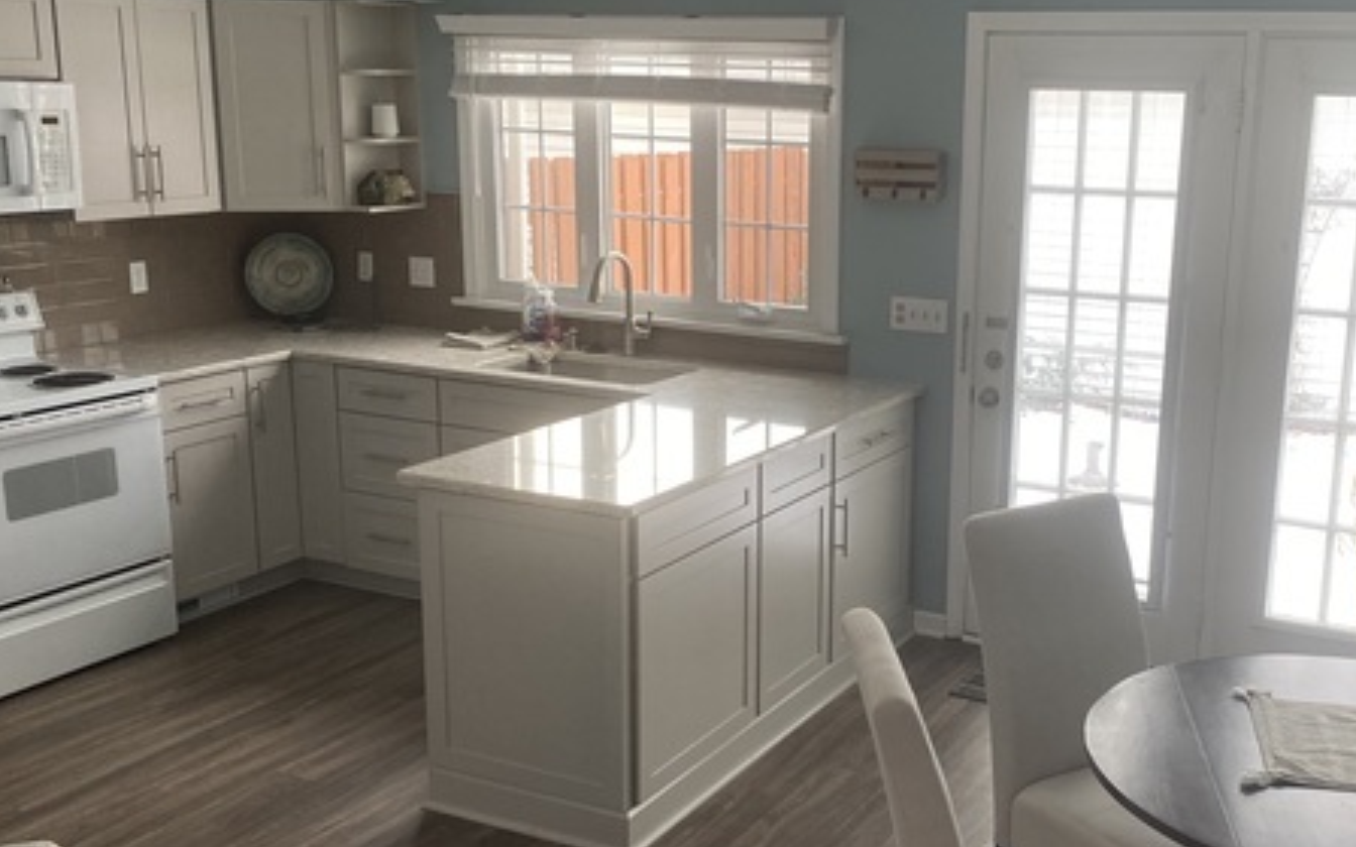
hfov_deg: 47.8
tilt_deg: -13.5
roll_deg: -1.3
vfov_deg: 31.2
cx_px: 849
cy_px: 454
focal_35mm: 41
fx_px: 1515
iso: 125
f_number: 1.8
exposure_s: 1/121
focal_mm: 4.25
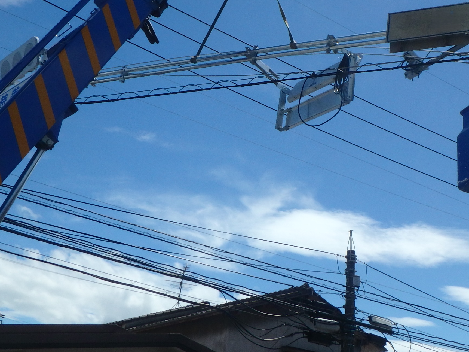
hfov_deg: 36.7
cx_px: 273
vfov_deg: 27.8
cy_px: 103
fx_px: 704
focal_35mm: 52
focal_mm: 5
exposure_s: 1/400
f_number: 7.3
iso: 125
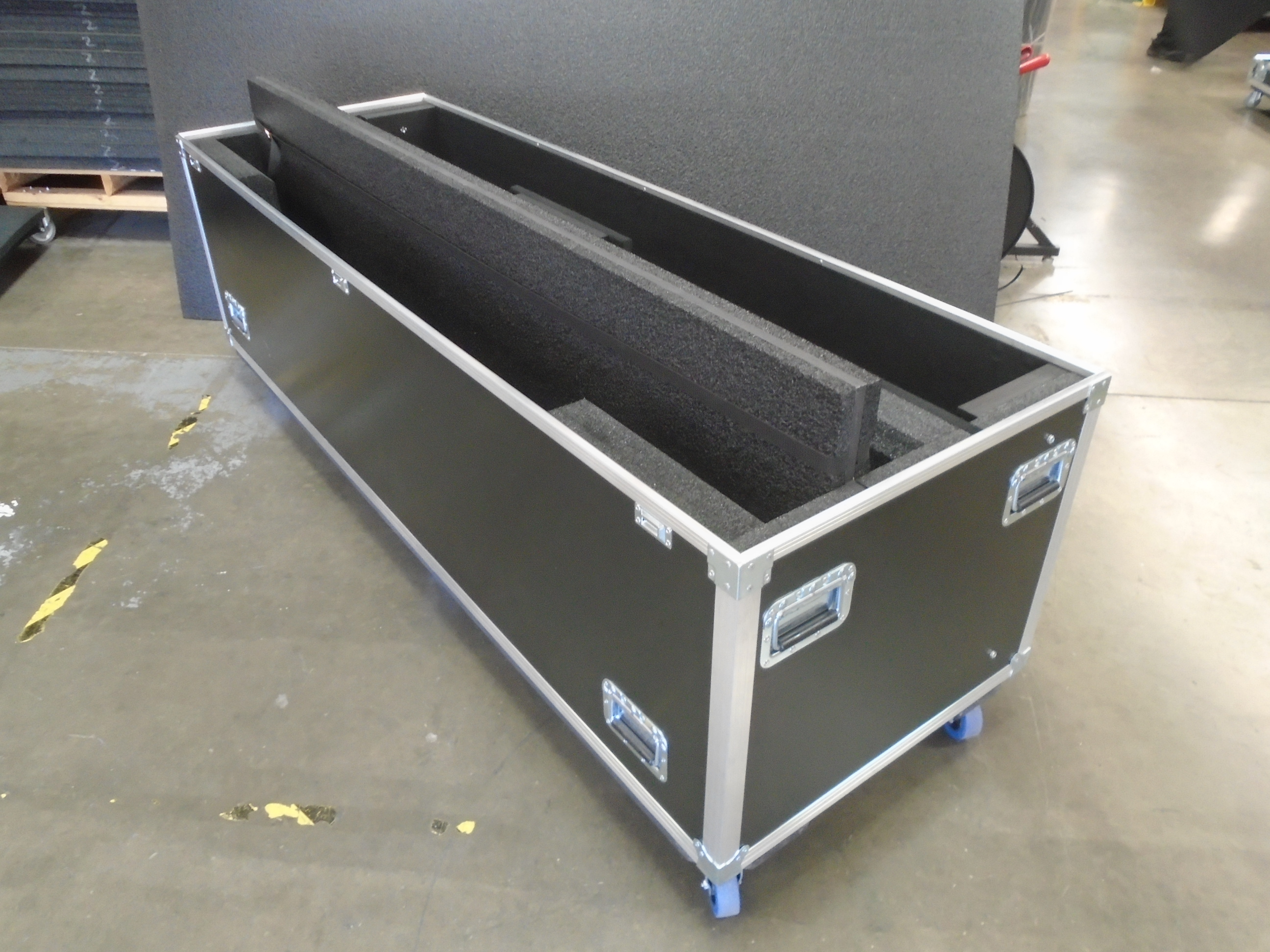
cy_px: 476
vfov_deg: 53.1
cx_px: 635
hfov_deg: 67.3
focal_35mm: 26
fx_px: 954
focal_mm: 4.6
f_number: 3.2
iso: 400
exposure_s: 1/15
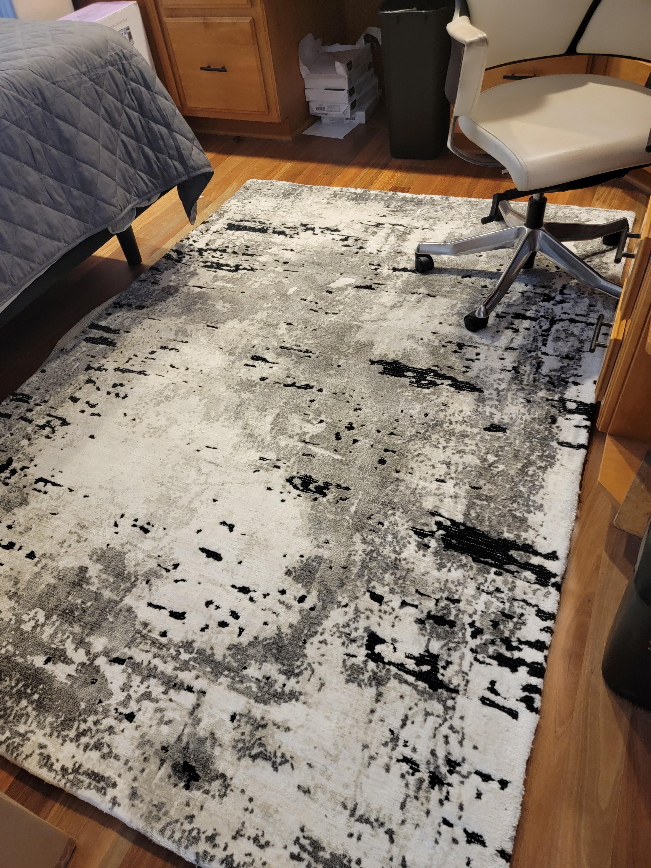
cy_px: 434
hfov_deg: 56.8
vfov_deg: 71.6
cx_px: 326
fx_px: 602
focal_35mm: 24
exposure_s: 1/40
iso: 400
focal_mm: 6.7
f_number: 1.8
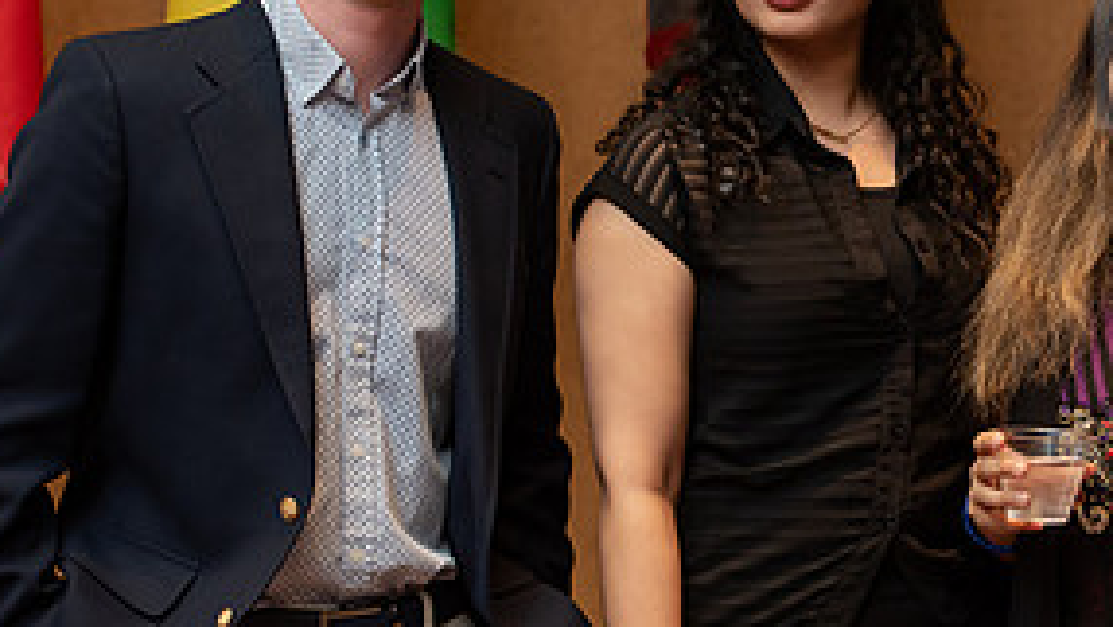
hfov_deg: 14.3
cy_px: 275
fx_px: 4398
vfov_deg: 8.1
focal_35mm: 149
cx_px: 977
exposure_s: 1/200
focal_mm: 70
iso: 1600
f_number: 4.5
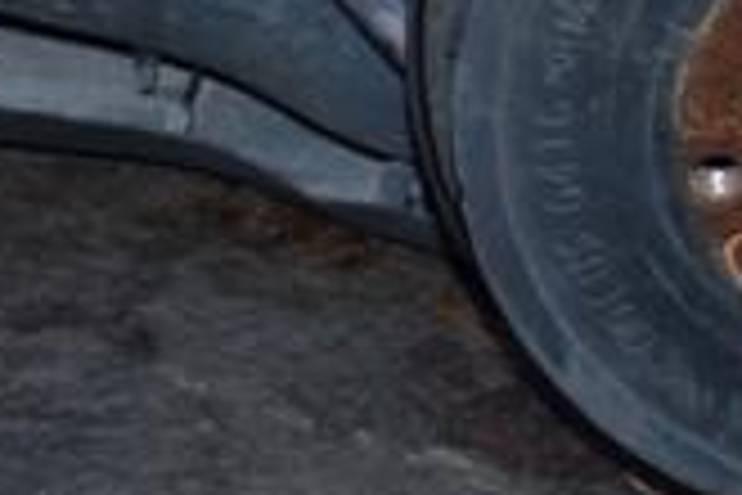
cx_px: 274
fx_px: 4266
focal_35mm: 207
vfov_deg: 6.6
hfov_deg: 9.9
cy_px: 94
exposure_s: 1/60
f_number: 5
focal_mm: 38
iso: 800
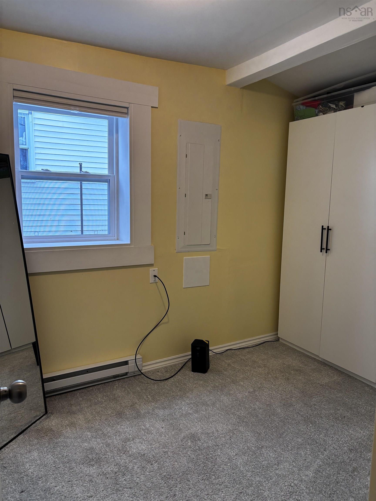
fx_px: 377
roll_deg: -0.8
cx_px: 188
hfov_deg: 53.1
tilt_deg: -8.2
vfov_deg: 67.3
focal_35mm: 26
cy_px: 250
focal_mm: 5.96
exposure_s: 1/60
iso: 80
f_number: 1.6
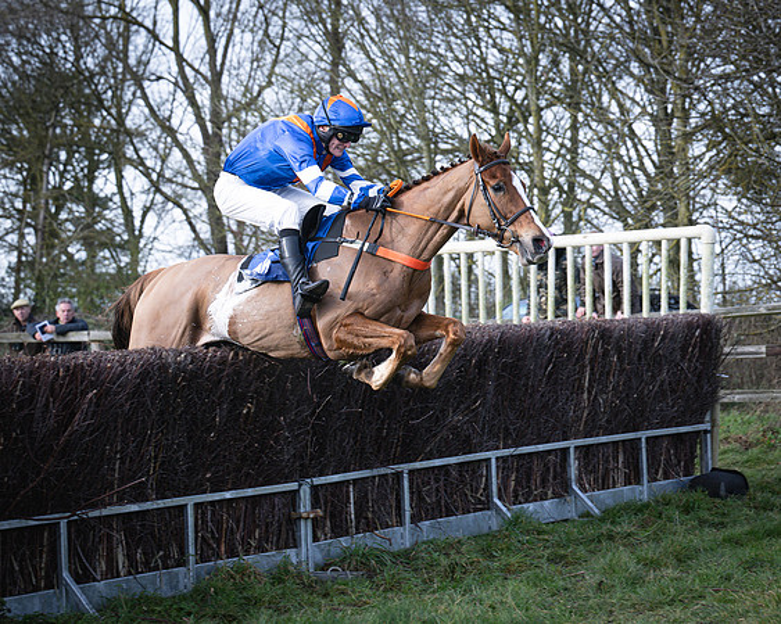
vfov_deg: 15.0
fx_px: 2371
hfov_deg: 18.7
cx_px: 436
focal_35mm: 103
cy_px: 315
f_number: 4
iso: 400
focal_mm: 70
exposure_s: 1/1000
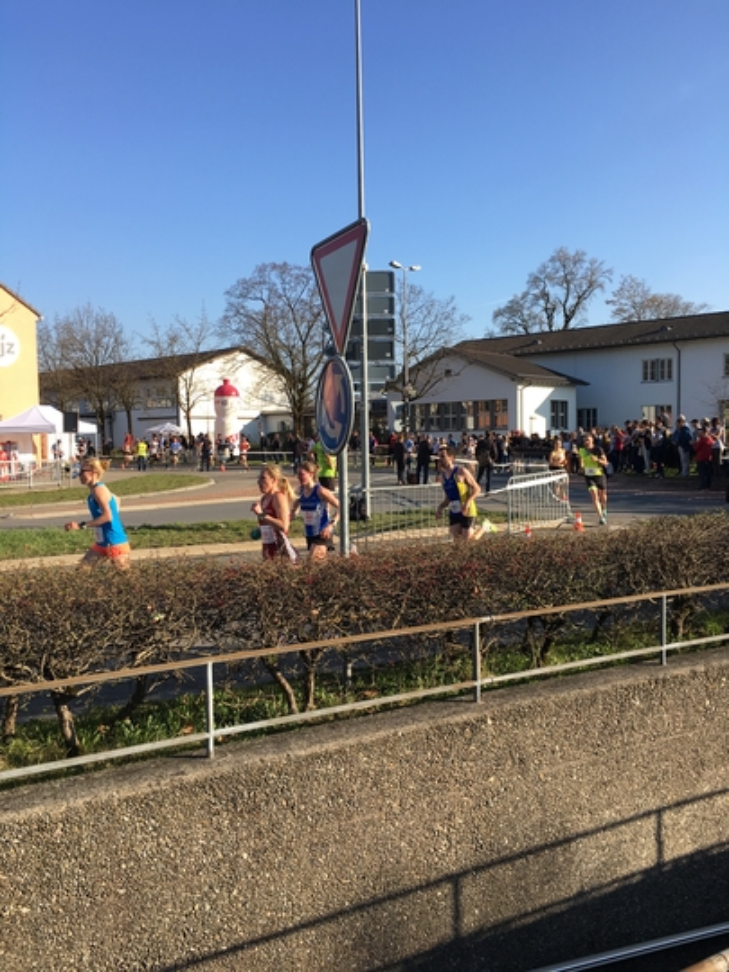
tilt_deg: -2.4
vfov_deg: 61.7
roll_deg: +0.0
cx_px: 364
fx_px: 814
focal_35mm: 29
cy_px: 486
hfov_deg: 48.2
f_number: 2.2
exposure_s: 1/818
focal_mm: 4.15
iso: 25
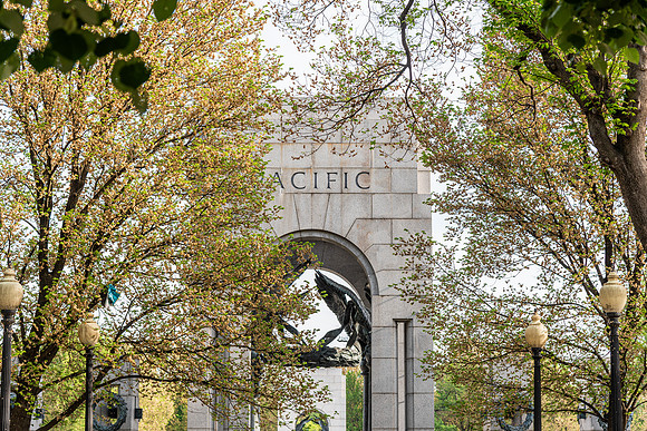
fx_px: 1402
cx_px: 324
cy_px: 216
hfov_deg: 26.0
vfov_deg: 17.5
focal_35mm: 78
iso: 100
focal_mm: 78
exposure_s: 1/125
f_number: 5
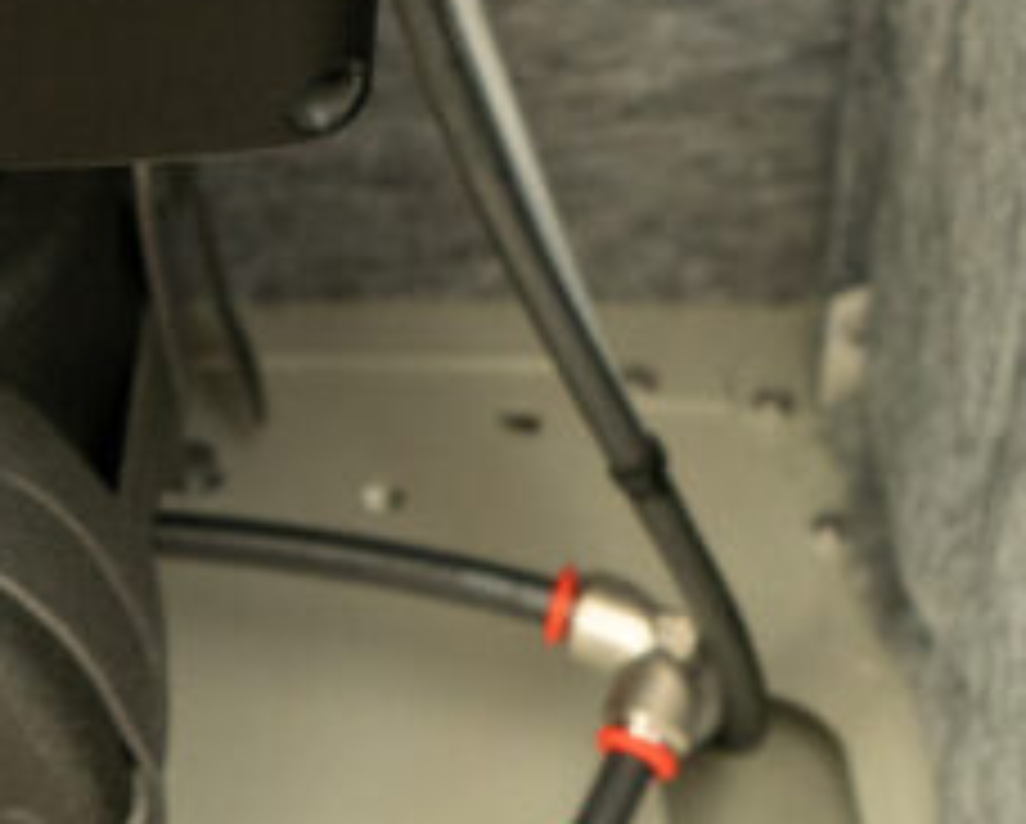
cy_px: -187
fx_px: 4865
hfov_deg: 11.7
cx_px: -306
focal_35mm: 160
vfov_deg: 9.5
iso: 1250
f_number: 4
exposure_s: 1/60
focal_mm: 38
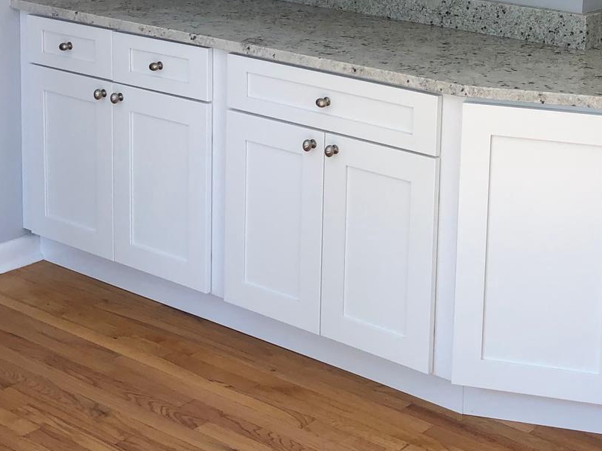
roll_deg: -1.9
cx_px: 439
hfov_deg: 27.1
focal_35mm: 71
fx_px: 1235
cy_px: 25
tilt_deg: -8.2
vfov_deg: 20.2
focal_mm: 3.99
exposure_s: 1/120
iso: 40
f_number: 1.8
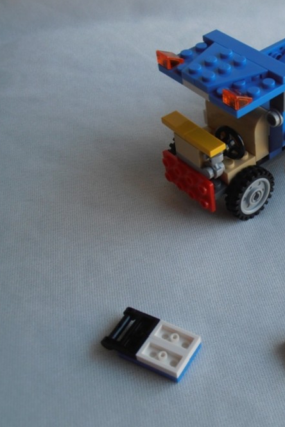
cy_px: 213
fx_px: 617
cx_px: 269
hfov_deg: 25.0
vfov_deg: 38.2
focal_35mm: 52
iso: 80
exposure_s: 1/80
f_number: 3.9
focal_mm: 6.61
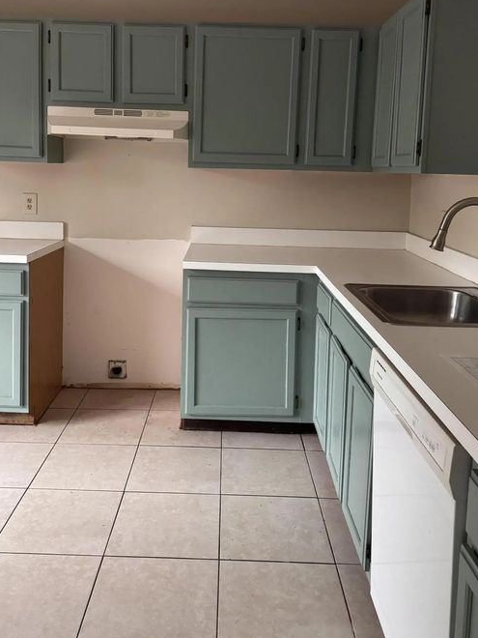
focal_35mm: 31
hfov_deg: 45.4
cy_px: 229
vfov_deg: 57.4
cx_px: 218
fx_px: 571
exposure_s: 1/60
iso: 800
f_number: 1.78
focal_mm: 6.76
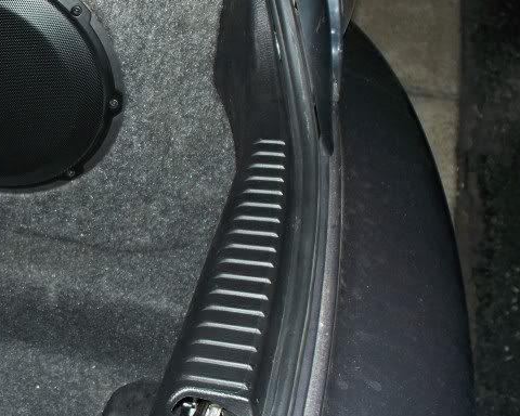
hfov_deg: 24.2
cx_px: -9
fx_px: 1154
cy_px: 120
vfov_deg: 20.3
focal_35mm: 75
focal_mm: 7.5
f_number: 2.8
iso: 64
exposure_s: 1/60
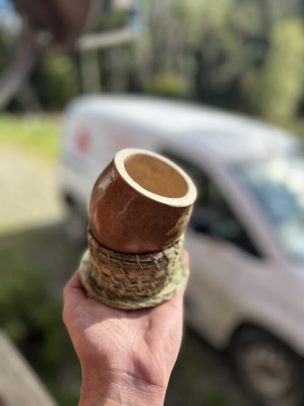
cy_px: 203
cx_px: 152
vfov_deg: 67.3
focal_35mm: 26
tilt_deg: -22.6
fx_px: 304
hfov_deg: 53.1
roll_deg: +0.4
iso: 50
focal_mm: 5.7
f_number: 1.5
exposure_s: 1/1468
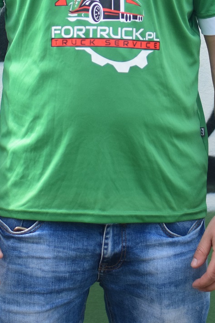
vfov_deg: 12.8
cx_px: 111
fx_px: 1415
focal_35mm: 158
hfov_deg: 8.7
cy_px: -11
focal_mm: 50
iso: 800
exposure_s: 1/4000
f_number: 1.8
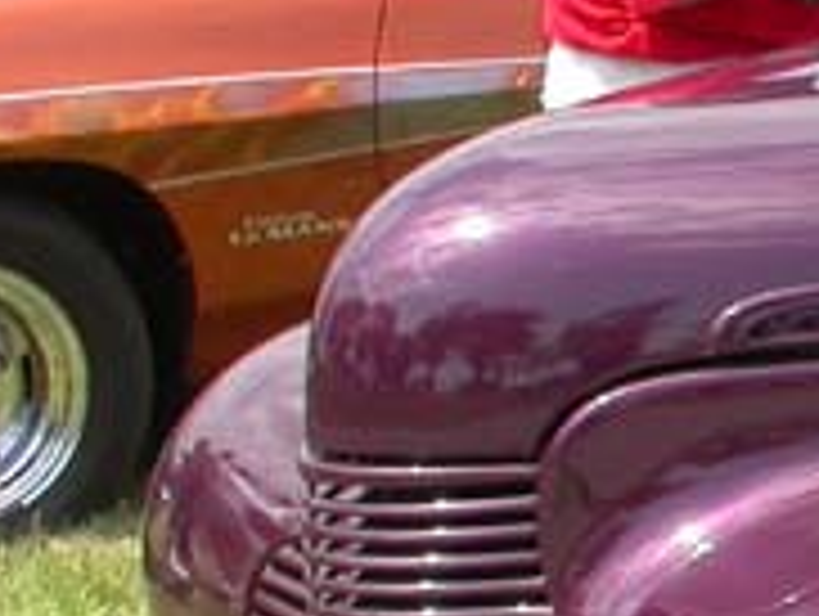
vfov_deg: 8.9
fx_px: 3956
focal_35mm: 167
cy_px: 265
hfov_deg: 10.8
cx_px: 1634
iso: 100
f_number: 6
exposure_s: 1/239
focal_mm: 7.85
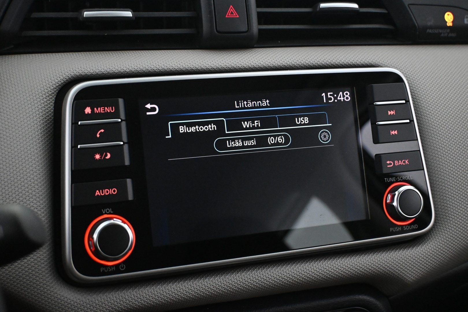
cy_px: 156
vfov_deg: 26.5
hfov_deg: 38.9
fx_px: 663
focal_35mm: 51
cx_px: 234
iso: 7200
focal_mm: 34
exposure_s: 1/60
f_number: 5
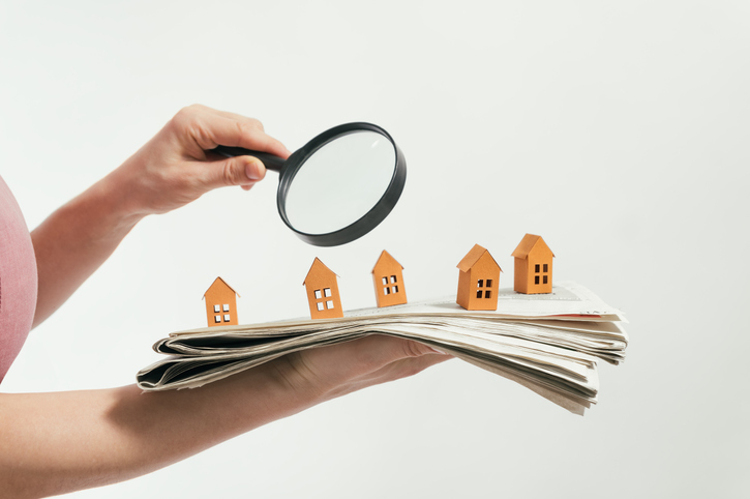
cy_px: 250
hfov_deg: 27.0
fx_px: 1561
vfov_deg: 18.1
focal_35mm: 75
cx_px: 375
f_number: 5.6
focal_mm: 50
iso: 100
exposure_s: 1/180
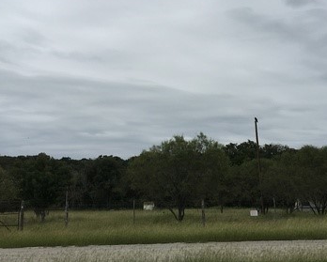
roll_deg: +1.0
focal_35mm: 52
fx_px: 504
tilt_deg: +16.4
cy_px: 62
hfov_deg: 35.9
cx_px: 188
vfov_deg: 28.7
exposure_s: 1/2653
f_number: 2.2
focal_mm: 4.15
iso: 25
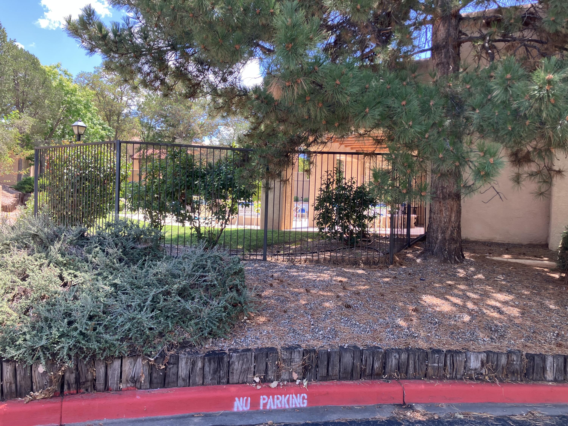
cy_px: 213
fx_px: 459
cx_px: 284
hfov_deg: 63.4
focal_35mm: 28
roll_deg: -0.3
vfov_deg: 49.7
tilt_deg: -0.2
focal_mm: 3.99
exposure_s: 1/177
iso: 25
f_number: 1.8
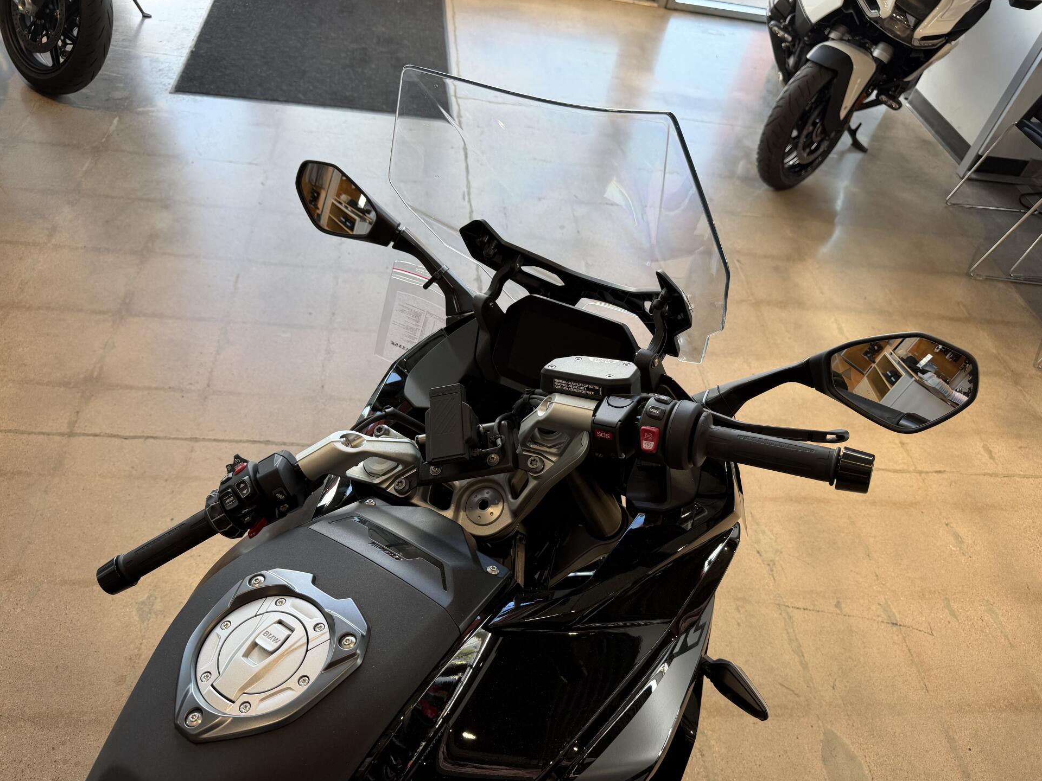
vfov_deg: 54.9
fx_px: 753
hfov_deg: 69.4
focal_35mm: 25
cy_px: 404
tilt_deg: -45.9
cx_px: 507
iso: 80
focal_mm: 6.76
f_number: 1.78
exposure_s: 1/120
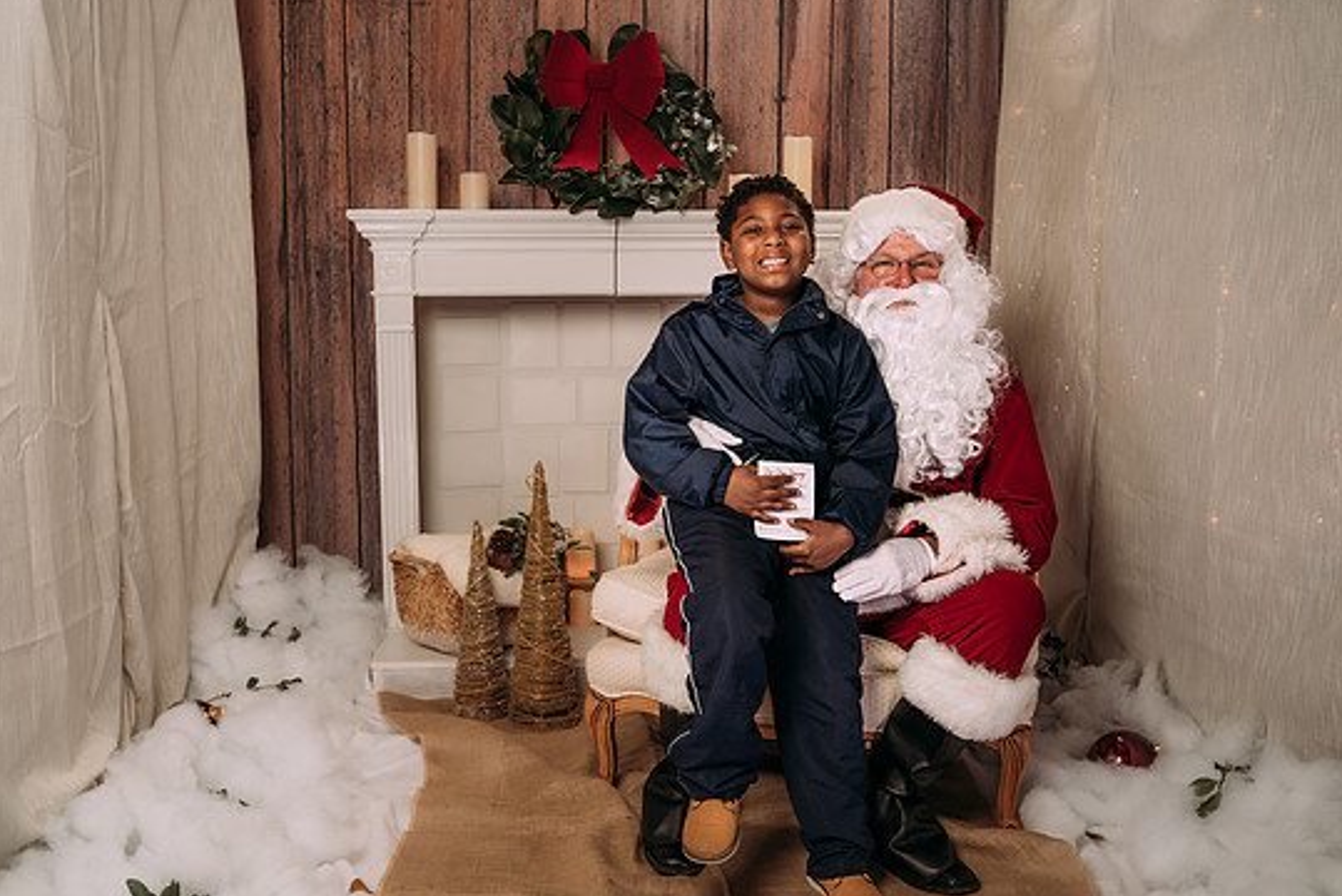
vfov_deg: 33.4
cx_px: 646
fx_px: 1492
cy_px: 478
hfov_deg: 48.4
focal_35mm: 40
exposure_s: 1/100
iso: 100
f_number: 5
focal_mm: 35
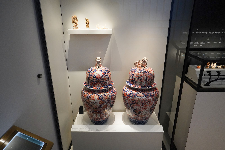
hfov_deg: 73.7
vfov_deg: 53.1
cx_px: 112
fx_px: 150
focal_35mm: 24
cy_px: 75
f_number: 3.2
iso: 3200
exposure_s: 1/80
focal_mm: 24
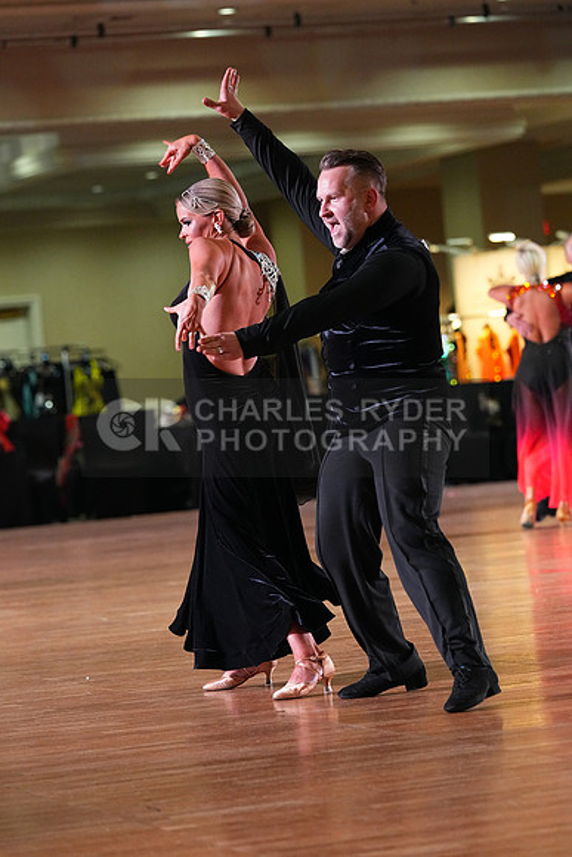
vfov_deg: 13.0
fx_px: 3763
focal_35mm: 158
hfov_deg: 8.7
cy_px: 428
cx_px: 286
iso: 6400
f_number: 4.5
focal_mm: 158
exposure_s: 1/400
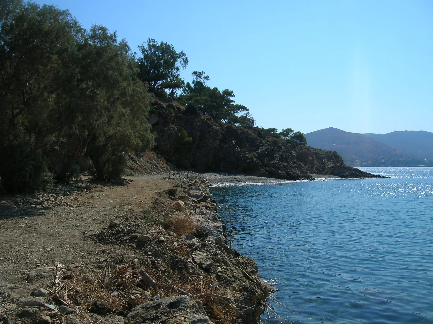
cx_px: 216
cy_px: 162
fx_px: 425
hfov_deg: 54.0
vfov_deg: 41.7
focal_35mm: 34
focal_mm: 5.7
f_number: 4.9
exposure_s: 1/890
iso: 50
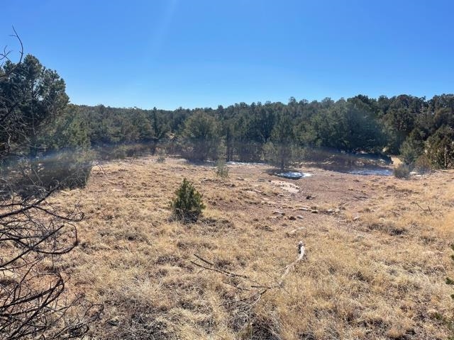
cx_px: 227
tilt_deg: -8.8
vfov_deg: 53.1
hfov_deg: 67.3
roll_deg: -3.4
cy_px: 170
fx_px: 341
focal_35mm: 26
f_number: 1.6
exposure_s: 1/4651
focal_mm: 4.2
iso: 32
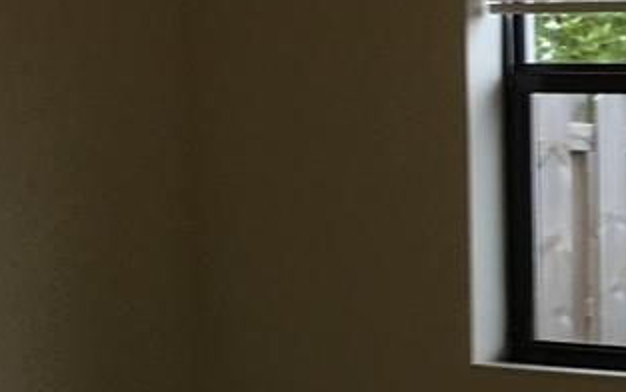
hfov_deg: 12.2
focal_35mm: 157
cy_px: 540
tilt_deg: -8.9
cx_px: 1142
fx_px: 2680
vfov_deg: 8.2
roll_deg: -1.0
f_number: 2.2
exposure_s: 1/60
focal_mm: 4.15
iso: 25
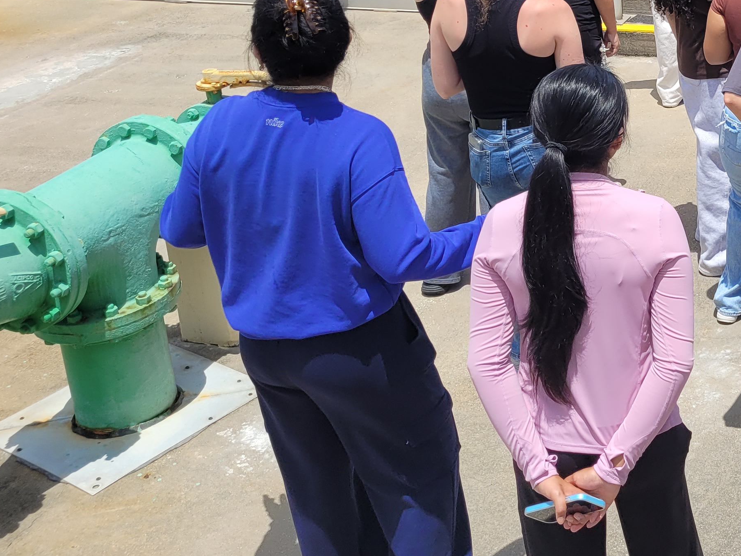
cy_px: 30
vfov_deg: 24.3
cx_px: 817
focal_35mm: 58
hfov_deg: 29.8
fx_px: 1242
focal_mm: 5.4
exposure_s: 1/2510
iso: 40
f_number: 1.8
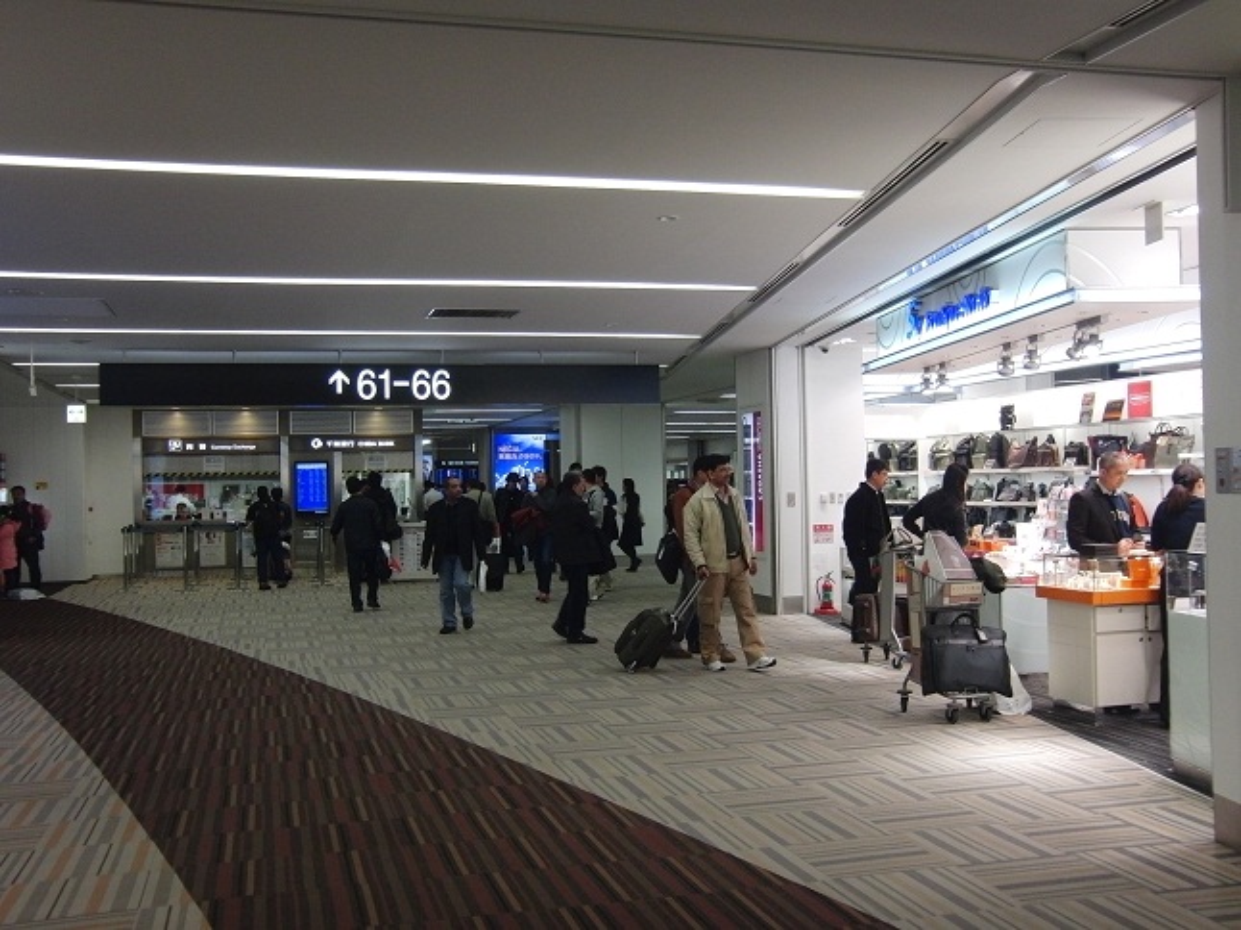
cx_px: 620
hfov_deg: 52.6
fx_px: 1254
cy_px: 465
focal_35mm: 35
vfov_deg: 40.7
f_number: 3.6
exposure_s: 1/60
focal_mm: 6.1
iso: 250
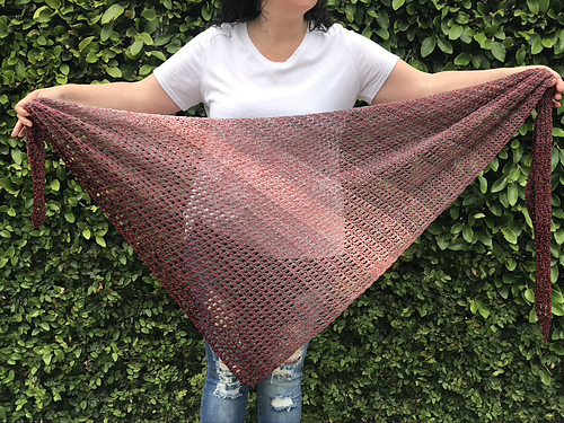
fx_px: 929
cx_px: 282
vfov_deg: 25.7
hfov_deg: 33.8
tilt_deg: -11.3
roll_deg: -2.8
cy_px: 212
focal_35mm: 57
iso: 20
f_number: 2.8
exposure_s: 1/287
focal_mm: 6.6
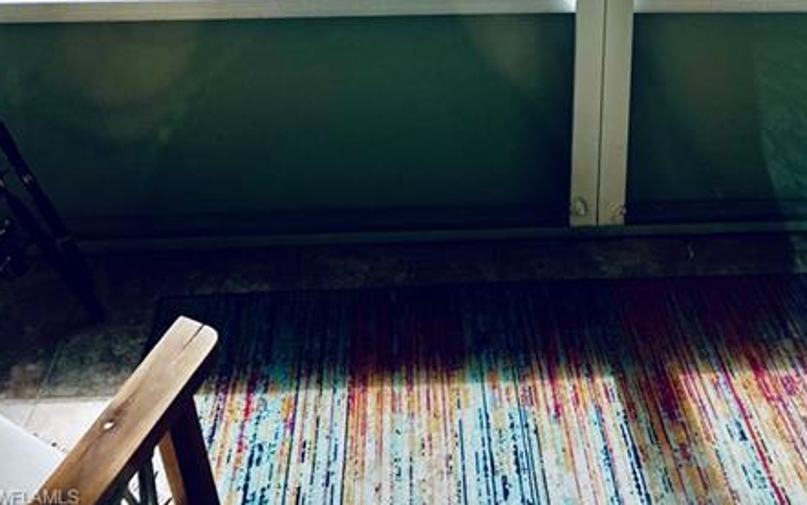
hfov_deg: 41.5
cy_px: -192
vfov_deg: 23.1
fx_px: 1056
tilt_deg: -12.3
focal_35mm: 48
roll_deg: -1.6
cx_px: 505
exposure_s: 1/4274
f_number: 1.5
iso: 50
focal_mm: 5.7
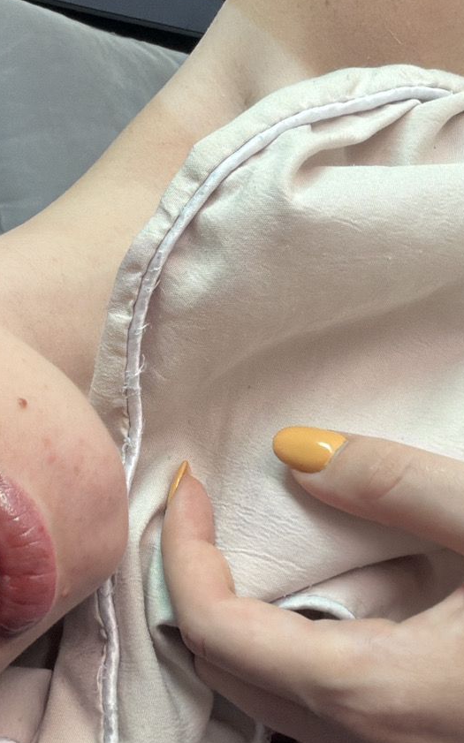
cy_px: 355
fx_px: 1175
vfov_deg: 35.1
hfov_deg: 21.6
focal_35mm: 58
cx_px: 2
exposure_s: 1/60
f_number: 1.9
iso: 100
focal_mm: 2.71
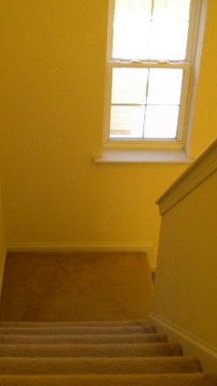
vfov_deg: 39.9
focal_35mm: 52
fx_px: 533
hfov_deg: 23.0
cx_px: 109
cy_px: 195
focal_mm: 6.3
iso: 85
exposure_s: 1/60.4
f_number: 3.1
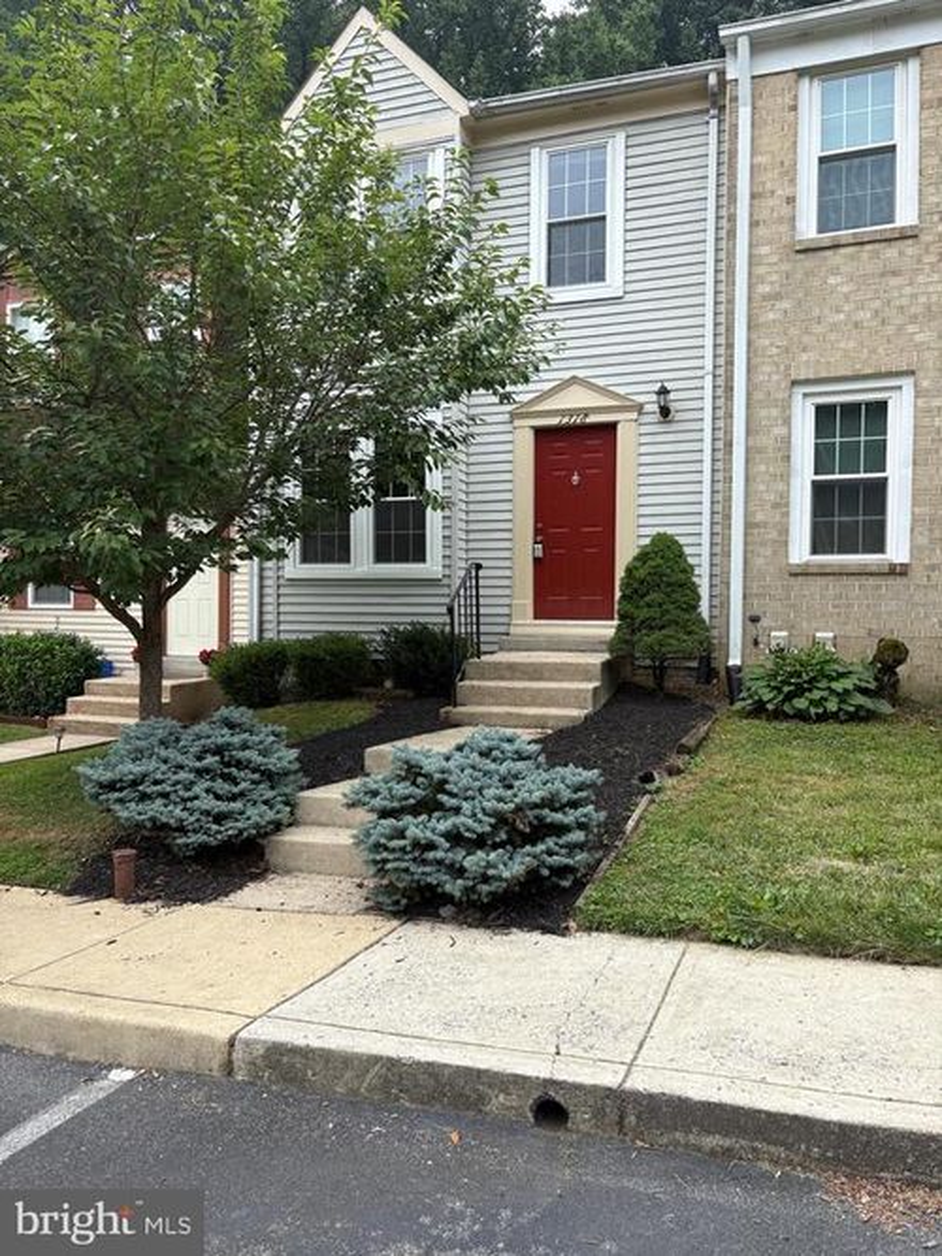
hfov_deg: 53.0
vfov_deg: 67.3
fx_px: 944
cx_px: 471
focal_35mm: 26
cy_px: 628
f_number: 1.6
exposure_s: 1/861
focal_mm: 5.96
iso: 50
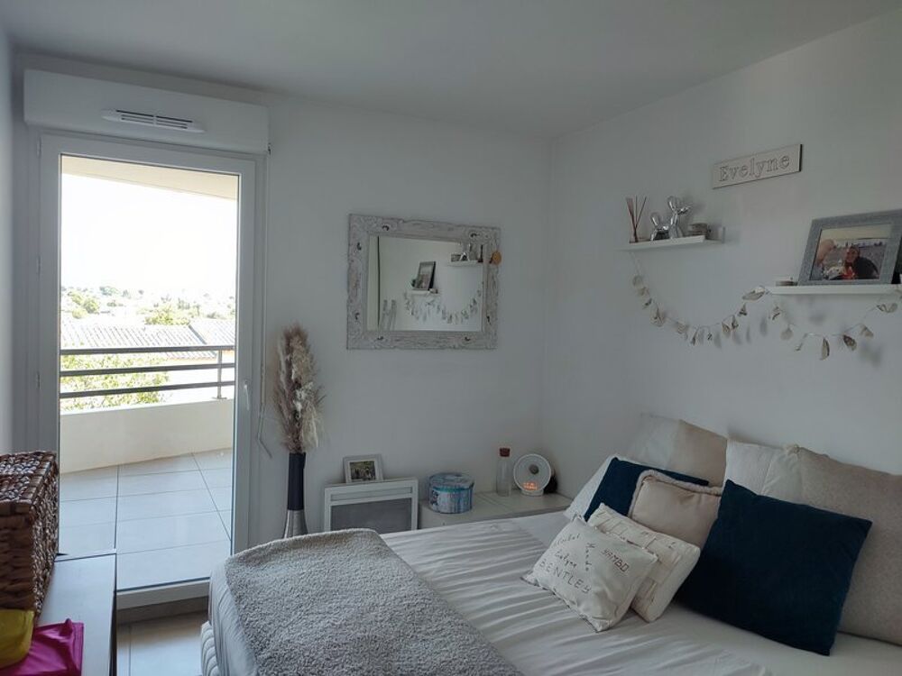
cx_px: 451
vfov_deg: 54.9
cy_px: 338
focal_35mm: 25
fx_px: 651
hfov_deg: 69.4
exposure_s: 1/50
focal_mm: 6.04
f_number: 1.9
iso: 55
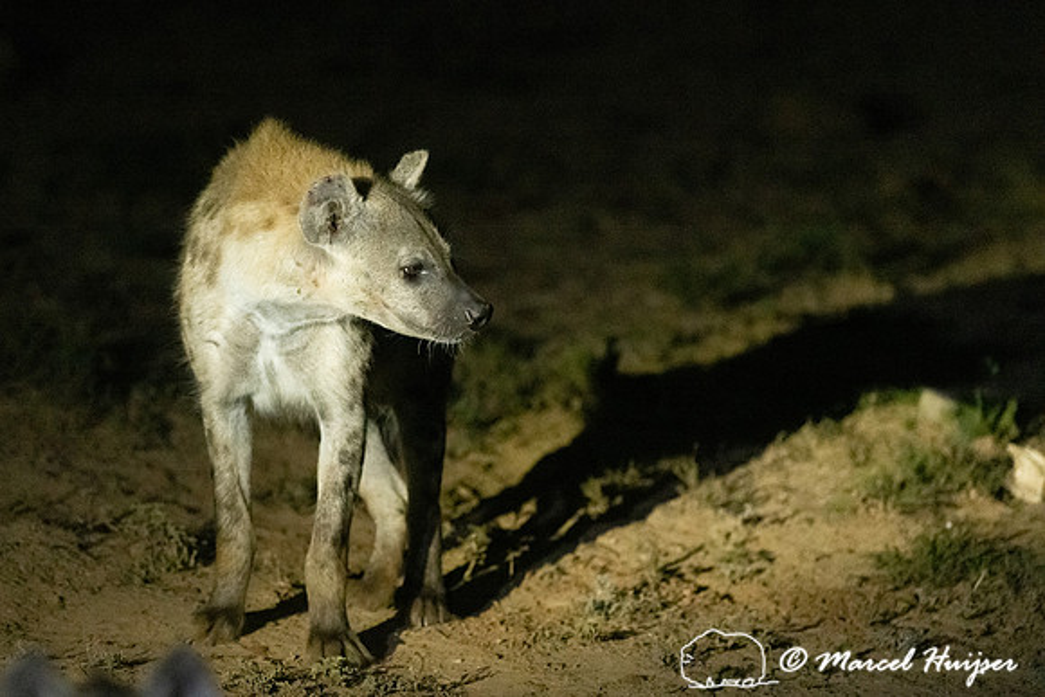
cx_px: 436
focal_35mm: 350
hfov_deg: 5.9
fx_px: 10152
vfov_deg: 3.9
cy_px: 310
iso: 32254
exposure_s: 1/400
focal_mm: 300
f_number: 3.5
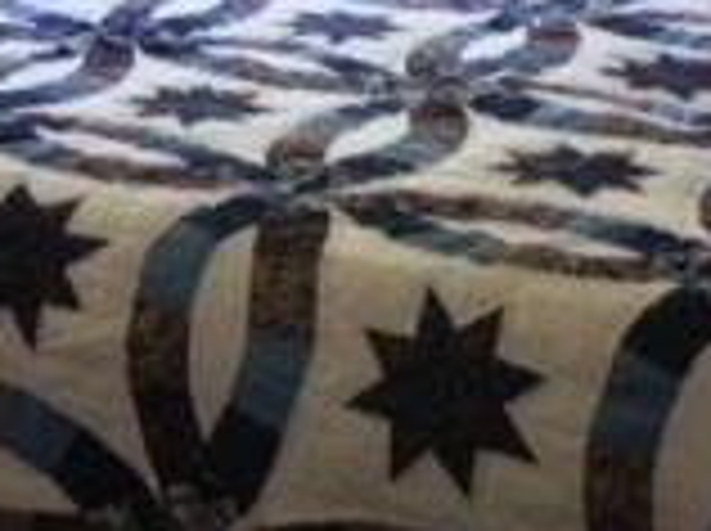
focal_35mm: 134
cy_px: -396
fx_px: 2748
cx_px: -72
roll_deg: +1.5
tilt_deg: -6.3
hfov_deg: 14.4
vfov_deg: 10.4
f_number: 2.4
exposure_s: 1/20
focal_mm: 4.12
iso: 125
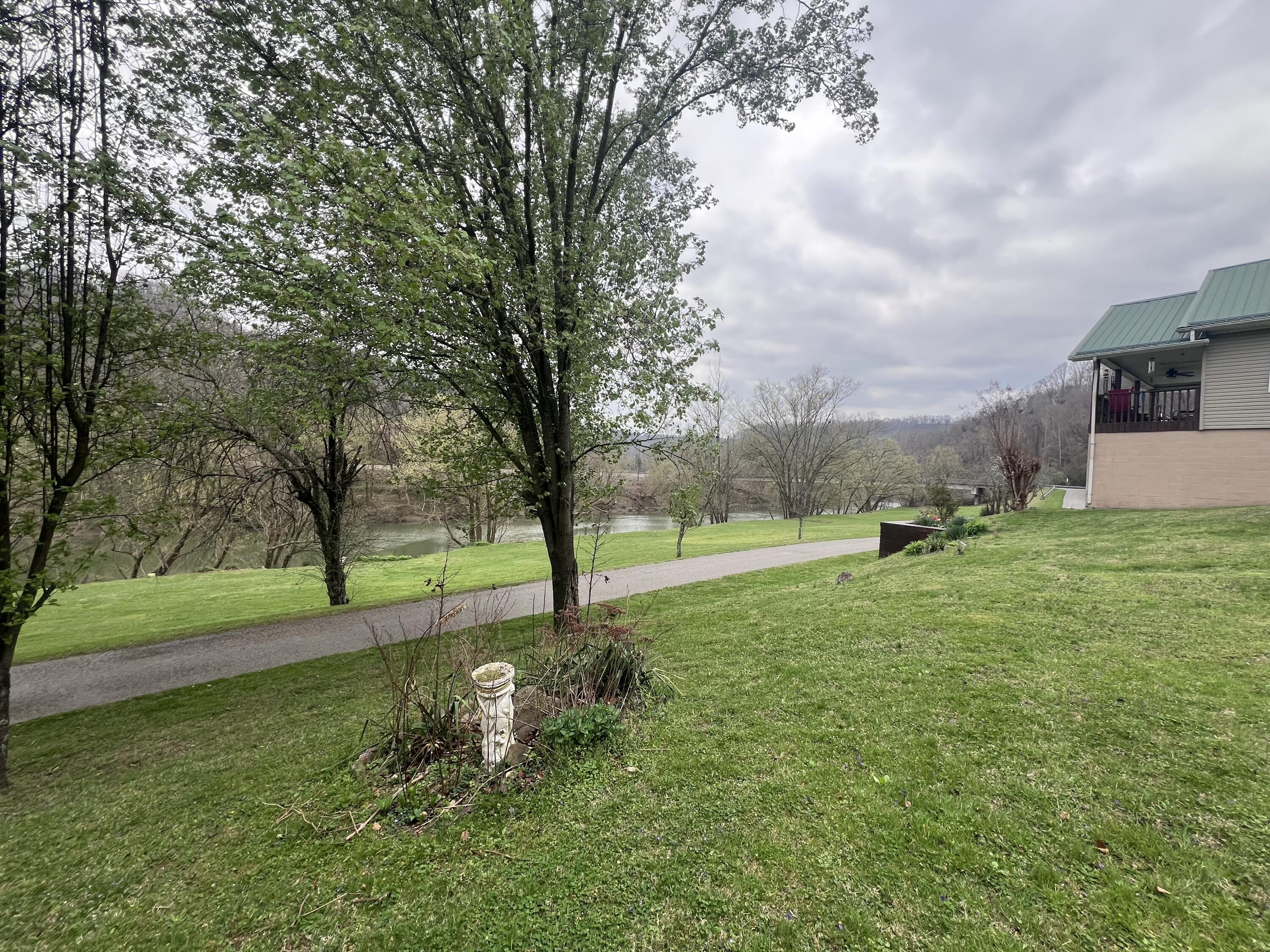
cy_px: 476
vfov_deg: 89.9
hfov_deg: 106.2
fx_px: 477
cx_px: 635
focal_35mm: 13
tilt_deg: -2.0
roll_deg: -1.4
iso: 32
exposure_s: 1/228
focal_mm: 1.57
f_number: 1.8
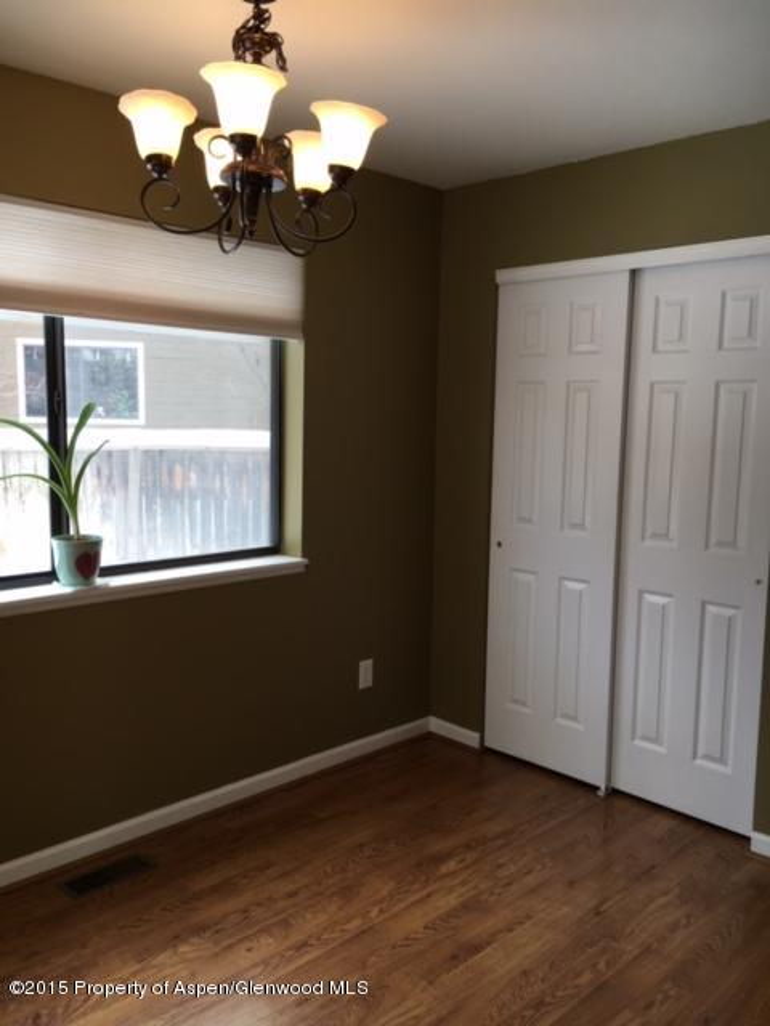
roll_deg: +0.0
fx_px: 860
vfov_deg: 61.7
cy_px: 513
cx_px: 385
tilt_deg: -5.9
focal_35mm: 29
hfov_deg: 48.2
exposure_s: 1/120
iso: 32
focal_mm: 4.15
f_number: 2.2
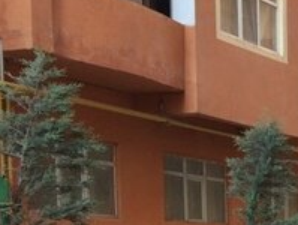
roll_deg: -1.1
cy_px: 361
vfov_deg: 14.2
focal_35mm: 96
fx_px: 828
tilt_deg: -6.0
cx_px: 493
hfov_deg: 17.5
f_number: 2.2
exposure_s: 1/100
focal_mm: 4.15
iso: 32
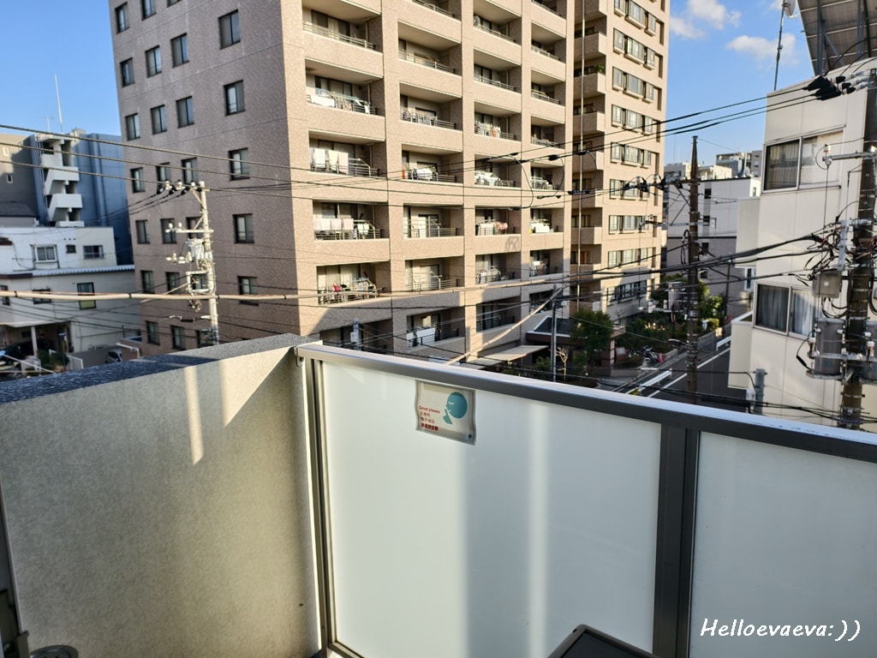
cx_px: 438
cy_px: 329
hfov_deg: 73.9
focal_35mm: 23
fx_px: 583
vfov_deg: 58.9
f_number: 1.57
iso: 72
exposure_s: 1/1149
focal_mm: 6.54
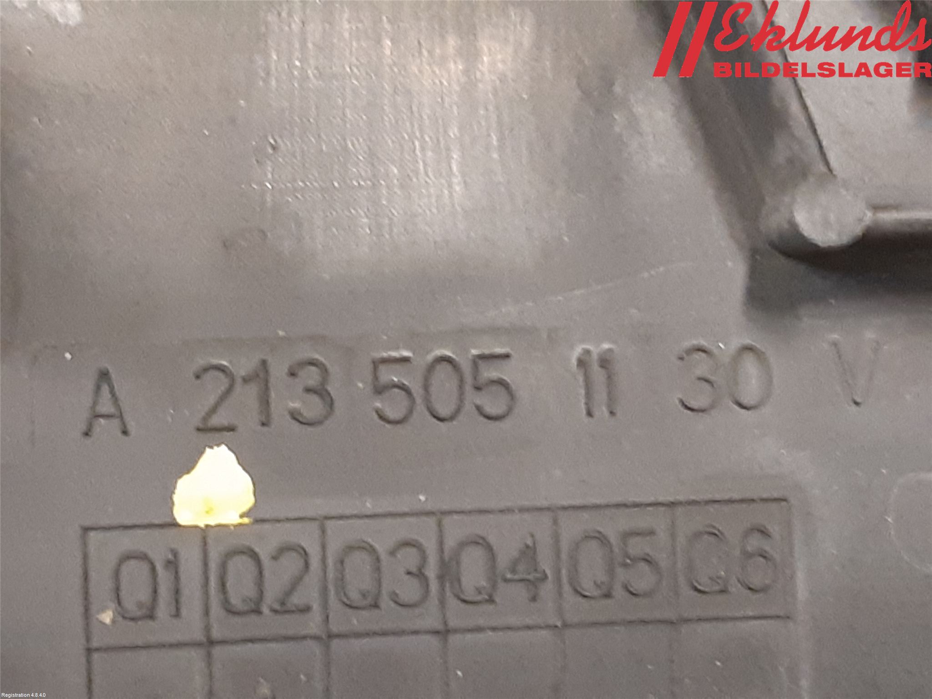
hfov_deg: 67.3
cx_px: 466
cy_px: 350
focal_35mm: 26
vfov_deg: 53.1
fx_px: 700
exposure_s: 1/25
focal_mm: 3.93
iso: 320
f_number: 1.7
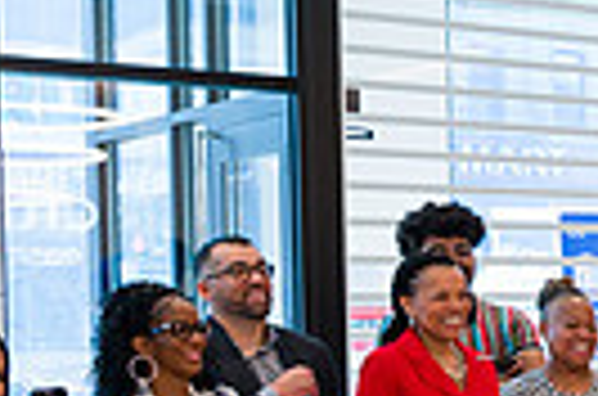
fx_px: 1773
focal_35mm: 107
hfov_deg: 16.7
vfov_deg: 12.6
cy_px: 360
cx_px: 989
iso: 400
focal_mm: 24
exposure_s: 1/200
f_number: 3.2
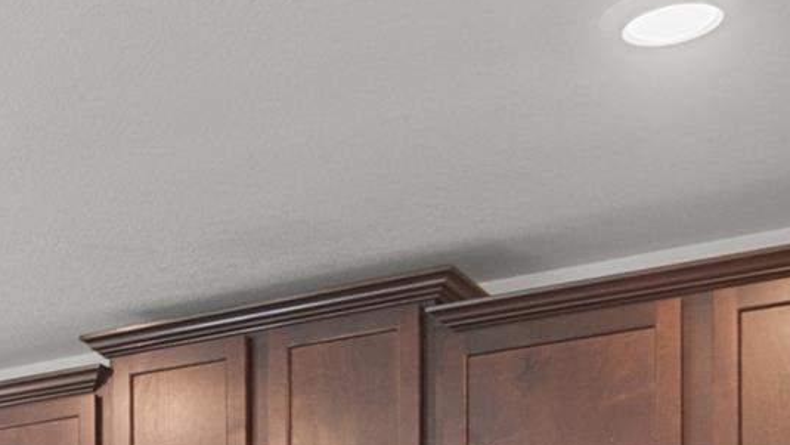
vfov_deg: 15.2
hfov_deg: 26.9
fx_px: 1478
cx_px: -131
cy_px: 760
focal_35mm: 71
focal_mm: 15
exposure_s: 1/13
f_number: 4.2
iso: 200
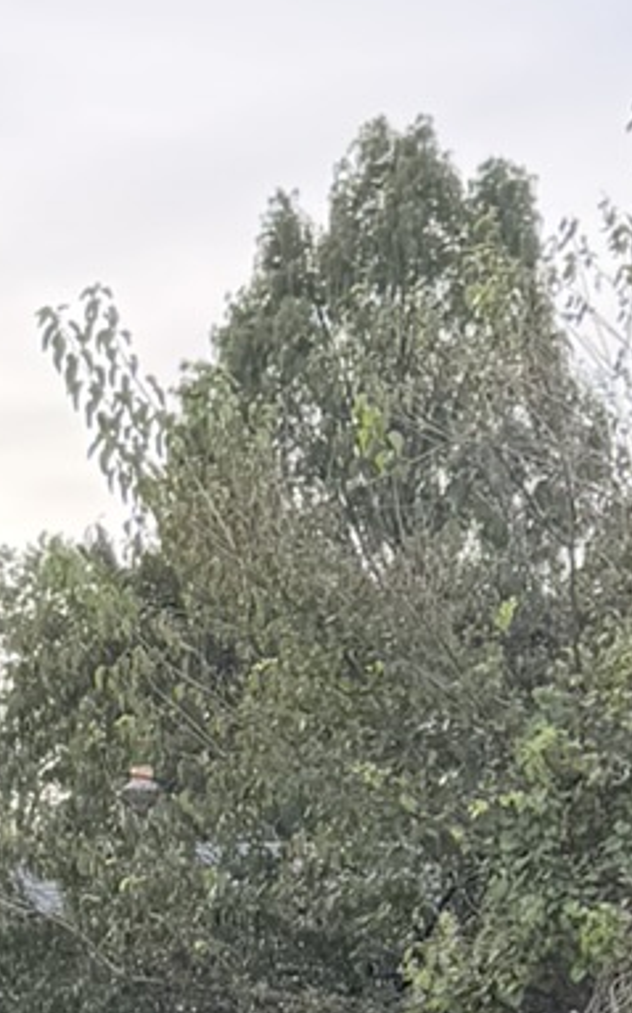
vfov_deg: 14.5
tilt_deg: -2.8
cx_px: 130
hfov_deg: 9.6
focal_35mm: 136
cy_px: 1449
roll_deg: -0.4
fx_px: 3752
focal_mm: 6.76
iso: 80
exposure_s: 1/858
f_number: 1.78
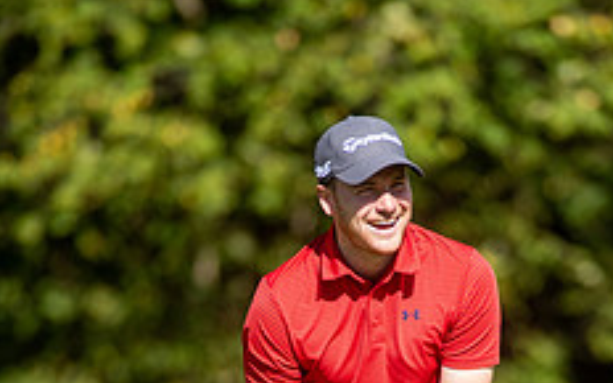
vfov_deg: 2.2
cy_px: 581
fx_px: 9907
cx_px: 346
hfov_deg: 3.5
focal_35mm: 593
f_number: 4.5
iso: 640
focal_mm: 300
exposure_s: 1/3200
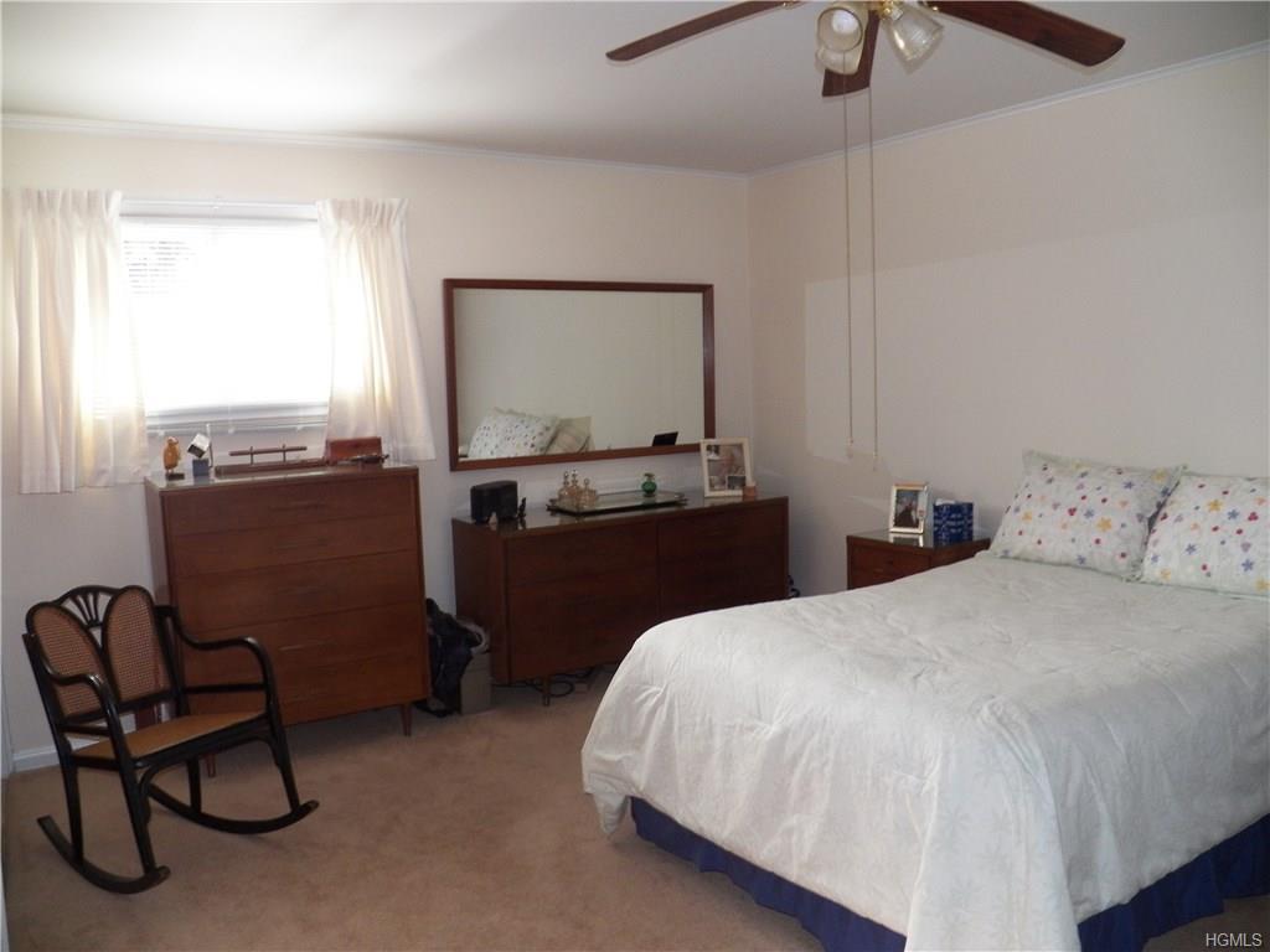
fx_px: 1027
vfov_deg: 49.7
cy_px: 476
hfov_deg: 63.4
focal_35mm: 28
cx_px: 635
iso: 200
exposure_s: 1/30
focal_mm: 4.9
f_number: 2.8
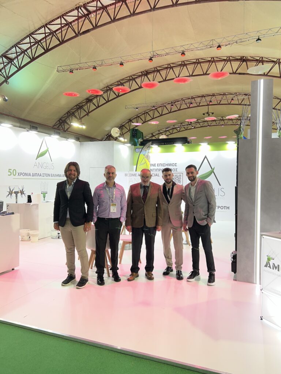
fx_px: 281
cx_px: 140
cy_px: 187
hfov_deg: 53.1
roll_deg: -0.8
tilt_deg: -1.0
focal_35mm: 26
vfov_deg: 67.3
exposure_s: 1/109
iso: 32
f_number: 1.5
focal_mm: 5.7
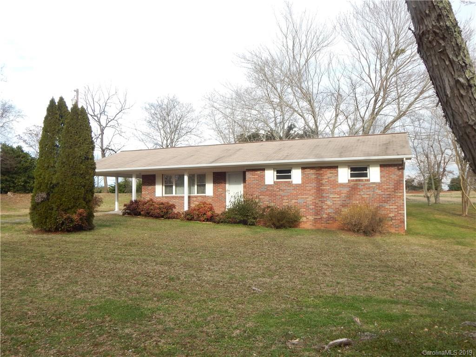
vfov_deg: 49.7
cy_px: 178
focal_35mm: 28
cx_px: 238
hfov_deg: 63.4
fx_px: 385
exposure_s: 1/400
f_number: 3.2
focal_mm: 5.1
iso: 125
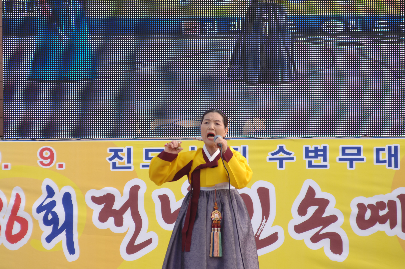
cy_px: 134
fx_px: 3371
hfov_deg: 6.9
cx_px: 202
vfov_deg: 4.6
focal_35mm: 300
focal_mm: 200
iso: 100
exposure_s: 1/250
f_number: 5.6
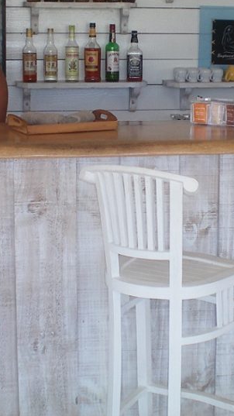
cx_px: 155
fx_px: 872
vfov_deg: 26.6
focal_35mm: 79
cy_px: 120
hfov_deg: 15.3
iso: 64
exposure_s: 1/100
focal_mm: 6.3
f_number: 3.1
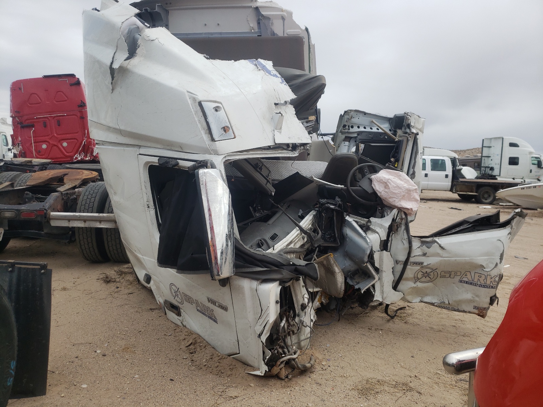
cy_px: 204
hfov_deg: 67.3
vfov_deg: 53.1
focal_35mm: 26
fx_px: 408
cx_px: 272
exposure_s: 1/2000
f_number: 1.5
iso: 50
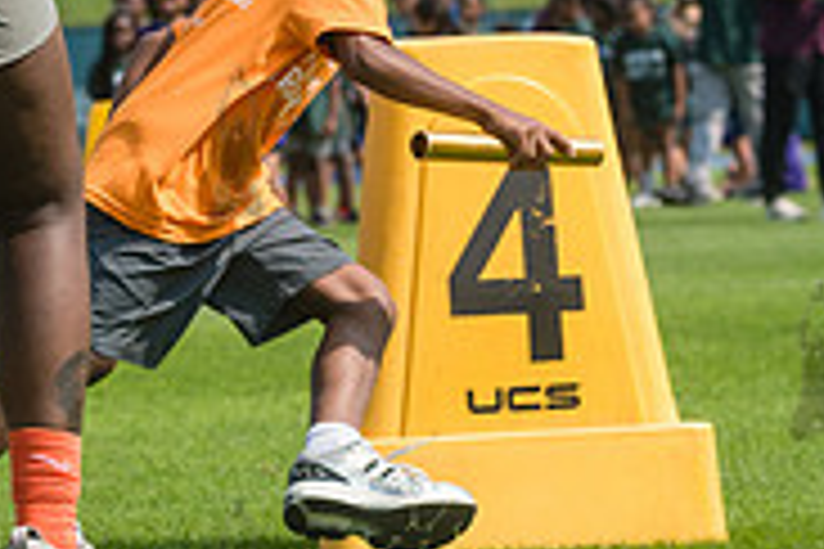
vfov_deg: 4.1
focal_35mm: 334
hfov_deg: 6.2
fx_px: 7644
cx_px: 234
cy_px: 142
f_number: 5.6
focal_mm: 105
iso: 160
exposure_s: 1/640
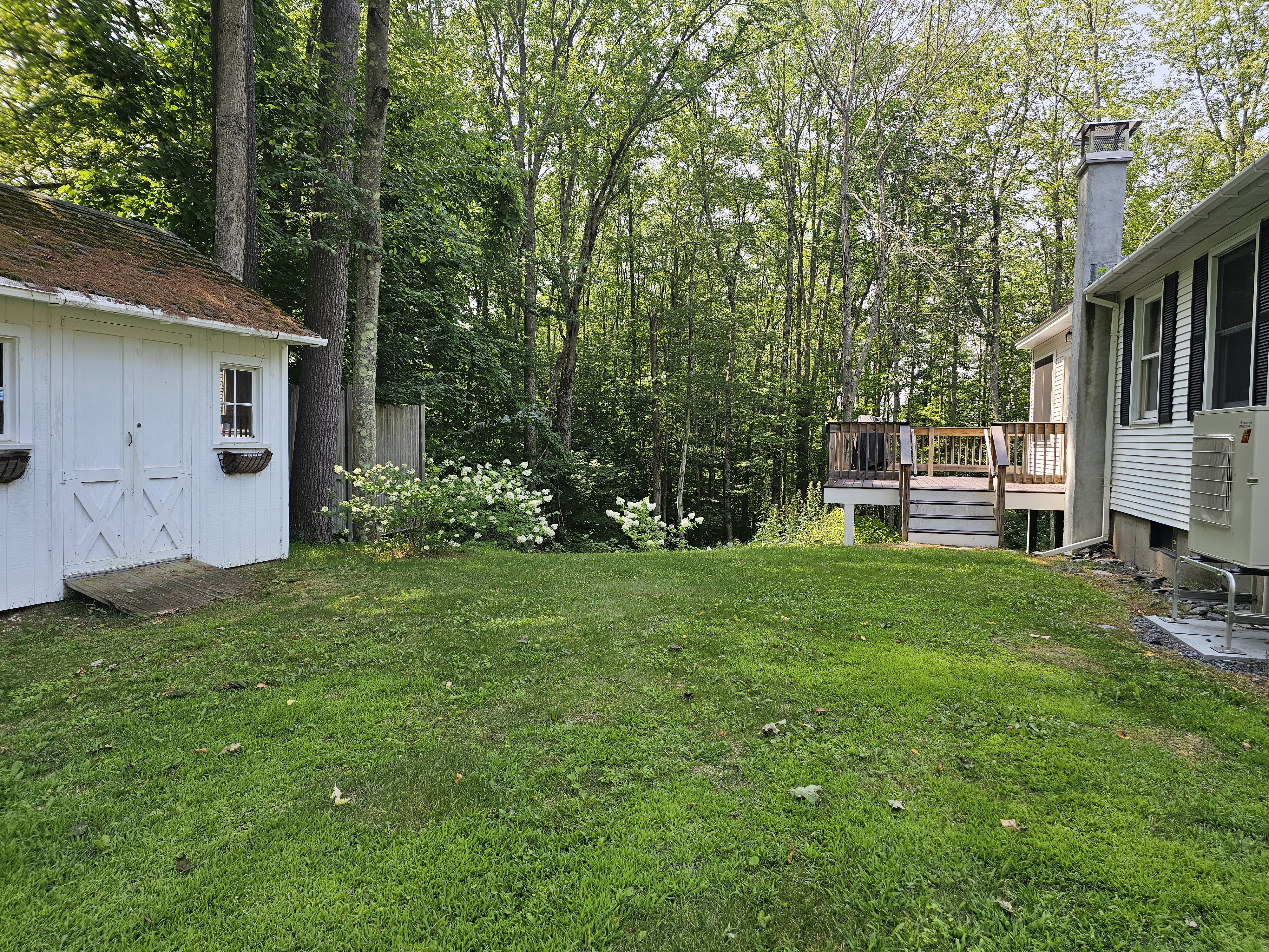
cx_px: 634
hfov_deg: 73.9
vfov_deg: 58.9
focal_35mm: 23
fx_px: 843
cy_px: 476
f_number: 1.7
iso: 20
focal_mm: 6.3
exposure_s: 1/180
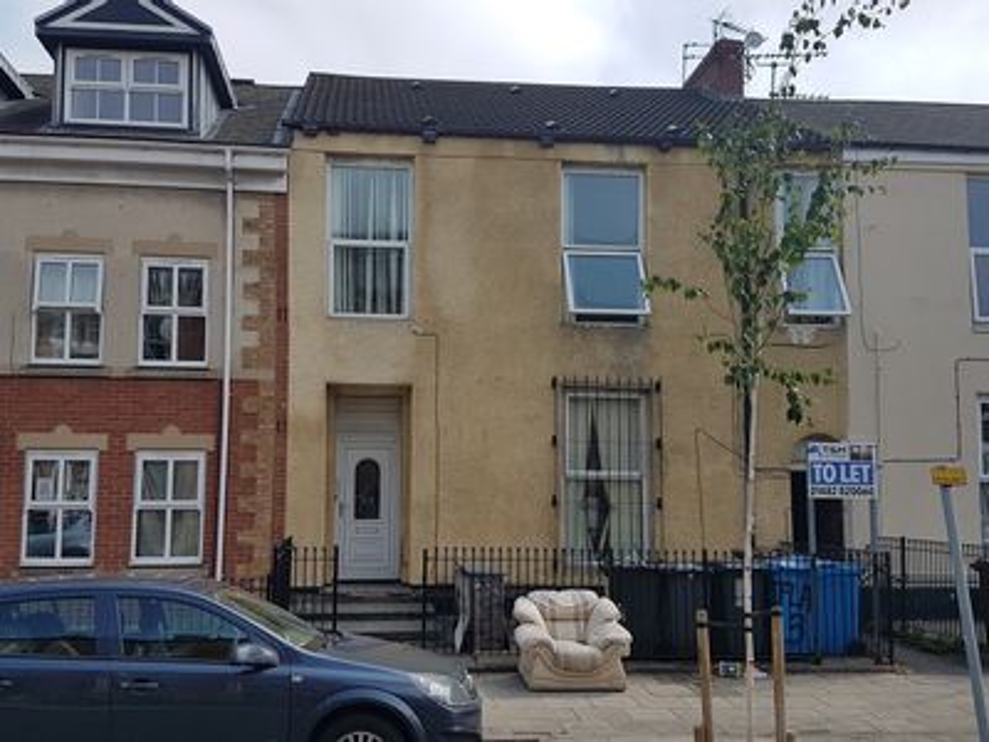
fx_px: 743
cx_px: 494
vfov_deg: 53.1
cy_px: 371
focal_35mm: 26
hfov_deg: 67.3
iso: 40
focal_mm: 4.2
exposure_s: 1/2968
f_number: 1.7
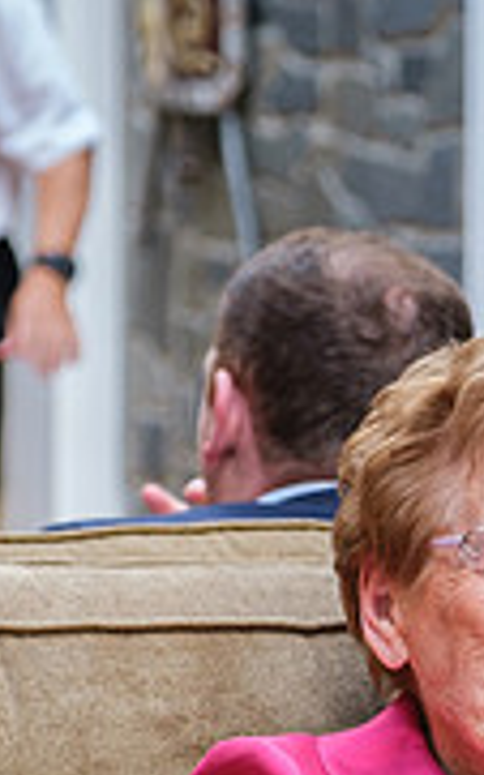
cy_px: 618
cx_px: 589
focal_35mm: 278
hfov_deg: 4.7
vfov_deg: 7.5
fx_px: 5872
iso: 800
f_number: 2.8
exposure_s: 1/160
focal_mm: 55
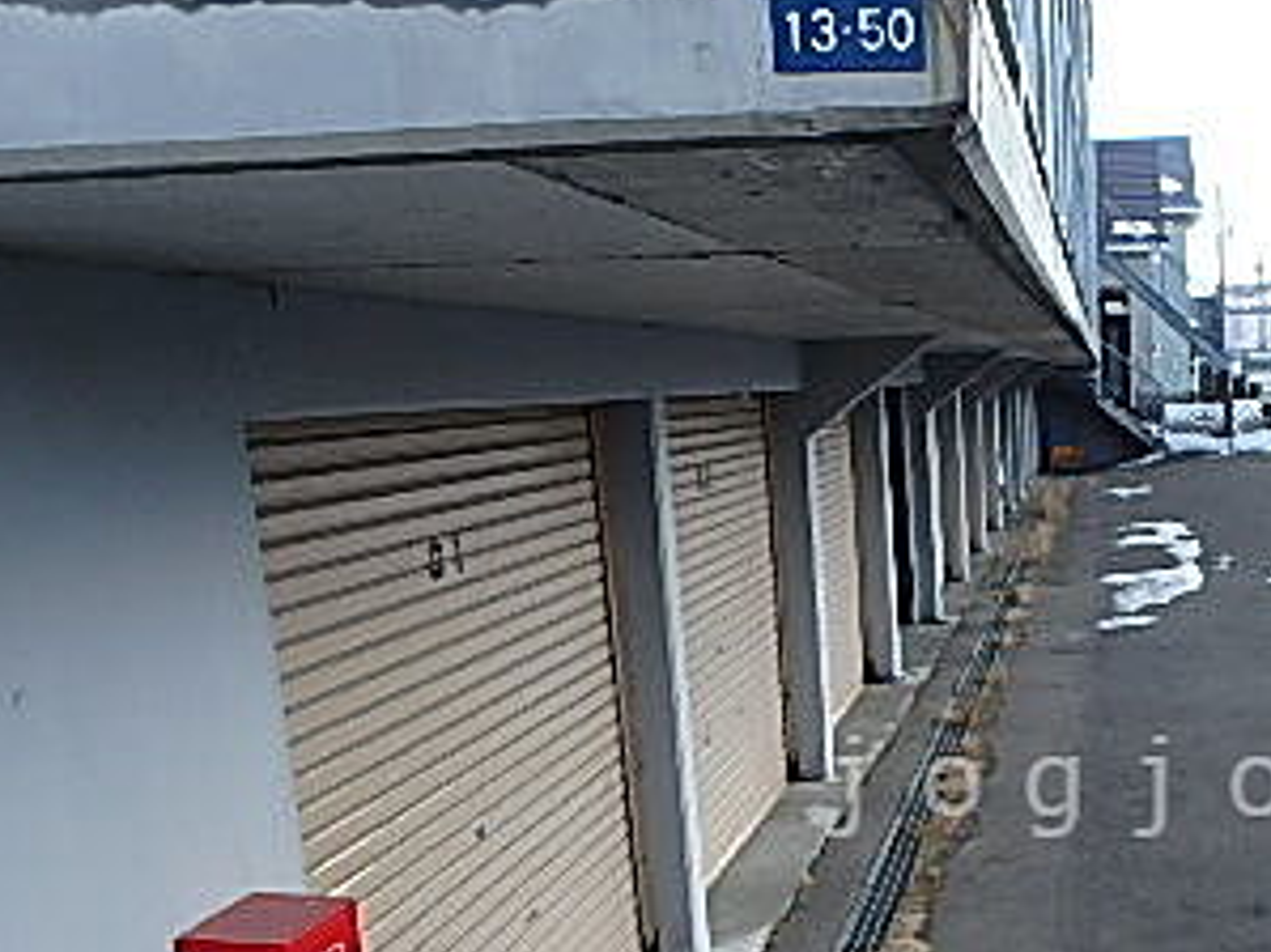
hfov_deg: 39.4
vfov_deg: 31.2
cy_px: 786
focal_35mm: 45
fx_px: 1652
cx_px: 1118
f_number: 3.5
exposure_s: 1/320
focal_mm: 3.7
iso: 125
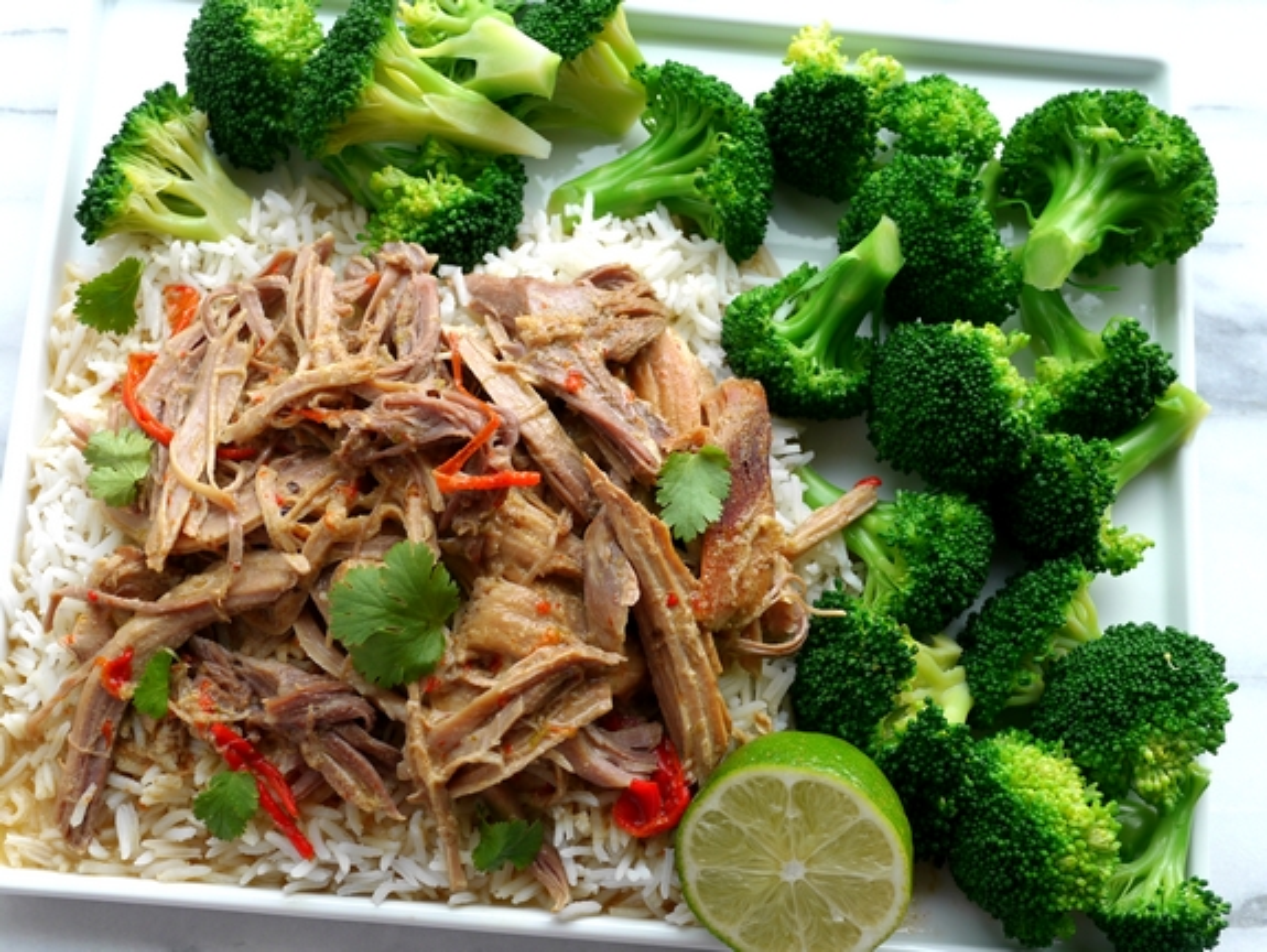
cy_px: 476
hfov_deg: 38.2
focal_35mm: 50
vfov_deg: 29.1
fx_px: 1831
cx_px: 634
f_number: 4
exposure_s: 1/80
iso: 100
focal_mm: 25
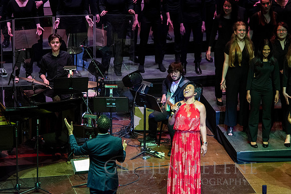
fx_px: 1940
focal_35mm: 240
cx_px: 146
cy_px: 97
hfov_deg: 8.6
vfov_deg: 5.7
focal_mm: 160
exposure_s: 1/160
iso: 2000
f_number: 6.3
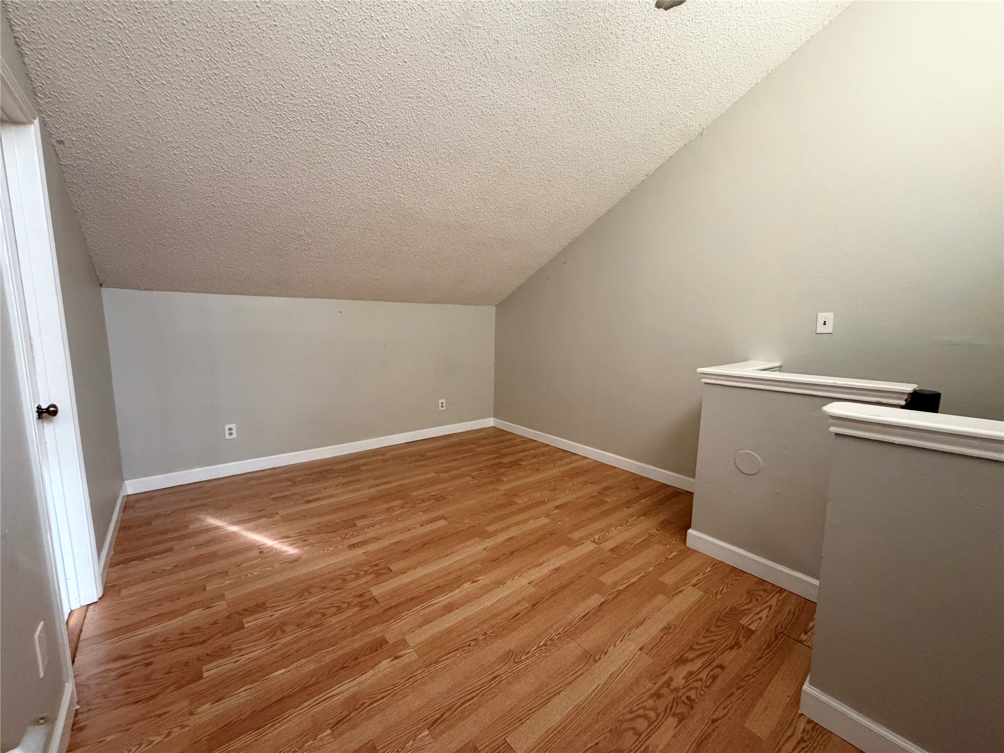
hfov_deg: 102.1
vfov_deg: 85.7
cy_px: 376
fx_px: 406
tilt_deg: -7.0
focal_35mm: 14
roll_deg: -0.7
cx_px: 502
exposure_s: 1/60
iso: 400
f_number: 2.2
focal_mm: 2.22
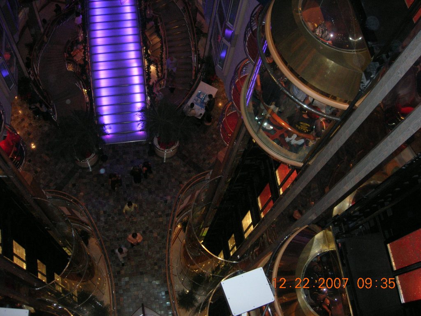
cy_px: 158
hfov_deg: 49.0
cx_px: 210
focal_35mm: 38
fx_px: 462
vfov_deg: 37.7
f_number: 2.8
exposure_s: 1/60.1
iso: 200
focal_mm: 7.8
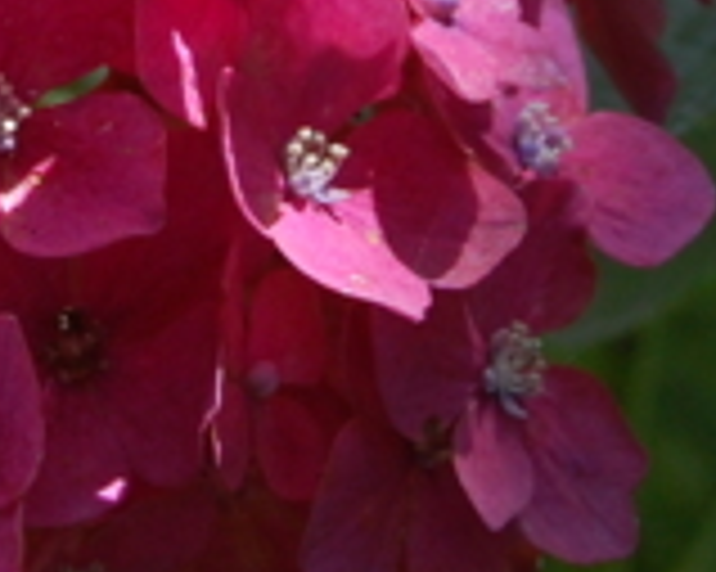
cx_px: -324
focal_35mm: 326
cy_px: -23
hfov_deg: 5.9
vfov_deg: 4.7
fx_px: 6904
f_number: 10
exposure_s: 1/160
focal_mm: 46
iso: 400
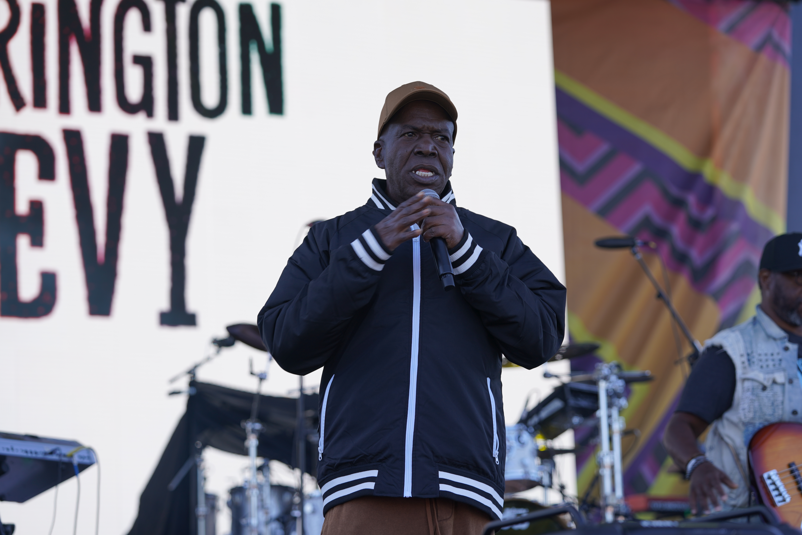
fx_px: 2450
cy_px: 268
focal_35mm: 110
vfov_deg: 12.5
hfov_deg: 18.6
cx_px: 401
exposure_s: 1/200
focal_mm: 110
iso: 100
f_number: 4
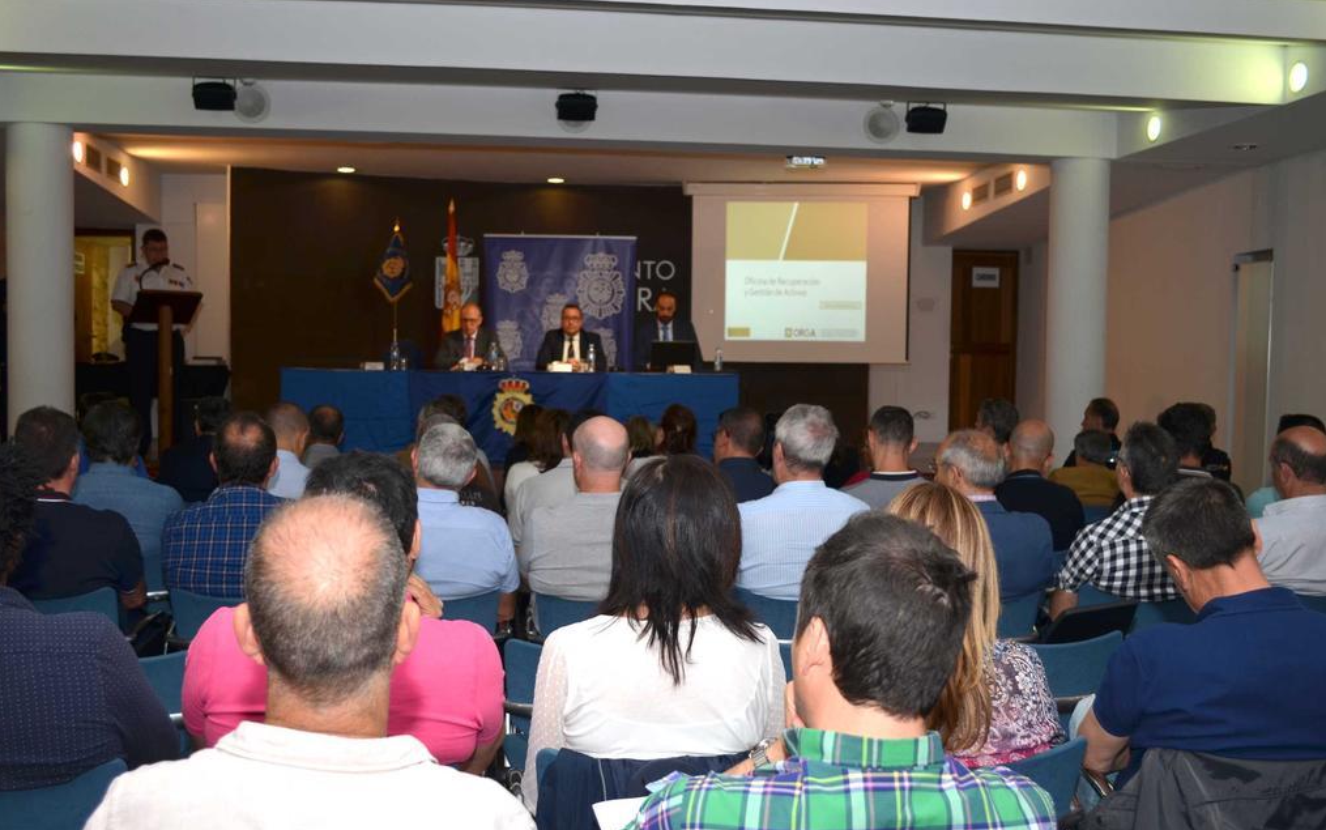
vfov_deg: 32.0
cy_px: 439
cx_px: 661
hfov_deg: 49.3
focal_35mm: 40
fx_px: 1446
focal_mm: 26
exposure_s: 1/60
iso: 100
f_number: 4.2
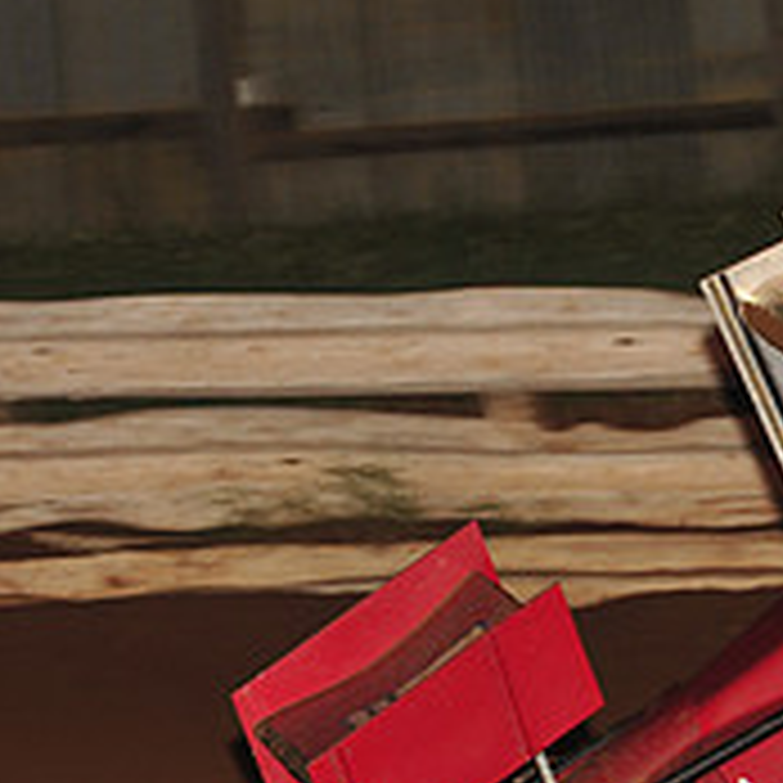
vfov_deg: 4.0
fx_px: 11209
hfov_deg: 4.0
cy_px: 495
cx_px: 1048
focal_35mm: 438
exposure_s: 1/320
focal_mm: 155
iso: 800
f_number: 6.3
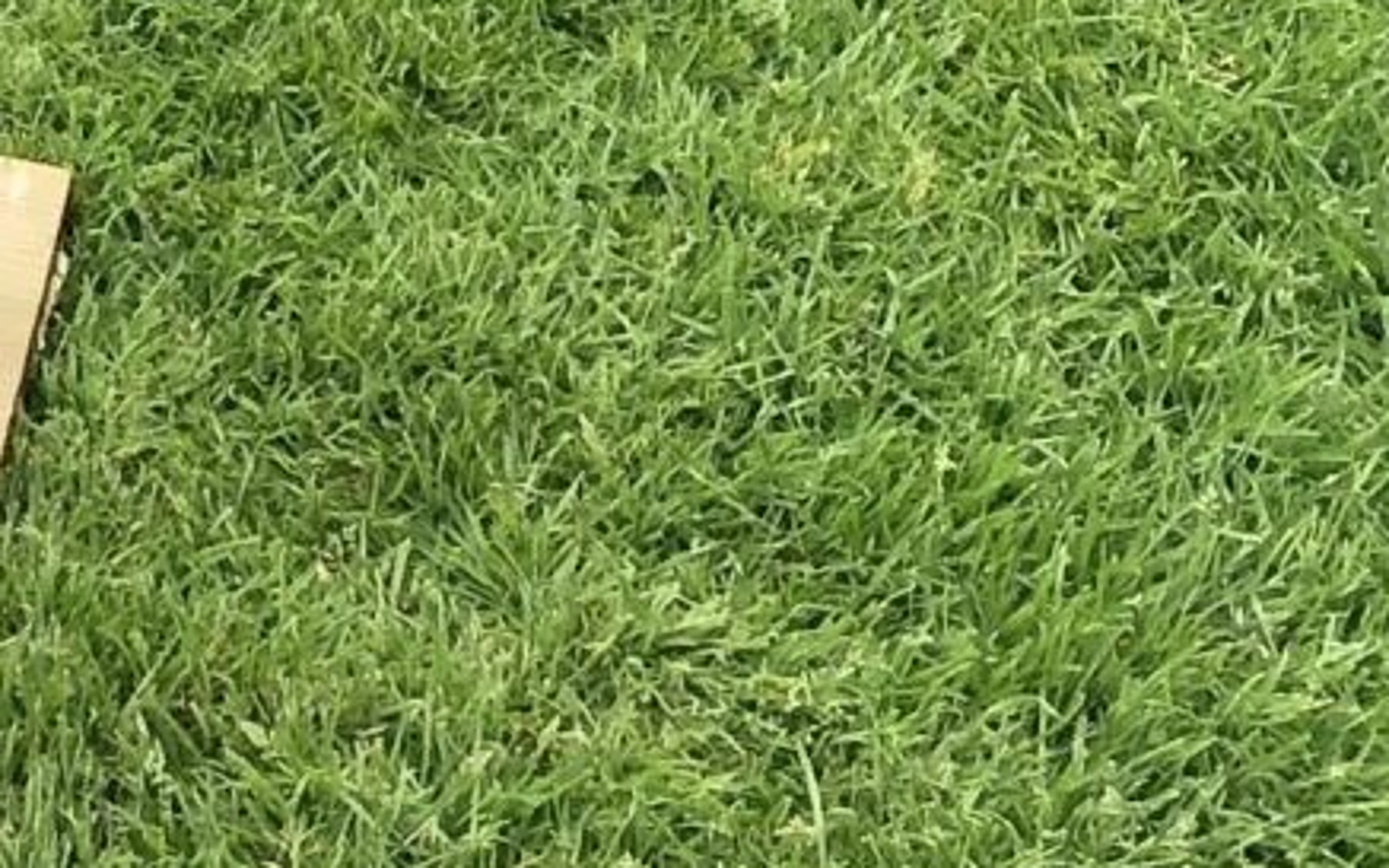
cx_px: -992
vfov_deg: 6.6
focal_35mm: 174
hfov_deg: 11.3
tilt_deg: -19.4
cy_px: -2095
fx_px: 6586
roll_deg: +2.4
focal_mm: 3.99
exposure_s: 1/155
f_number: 1.8
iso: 20
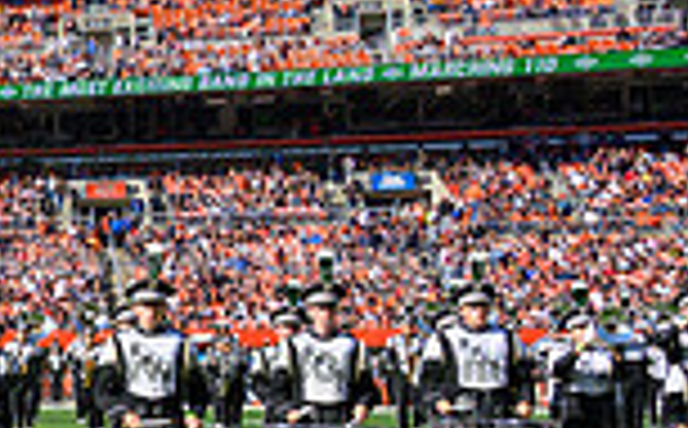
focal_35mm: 93
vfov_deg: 14.0
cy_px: 264
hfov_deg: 17.9
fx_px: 1741
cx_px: -553
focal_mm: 24
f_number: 8
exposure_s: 1/3200
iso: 1000
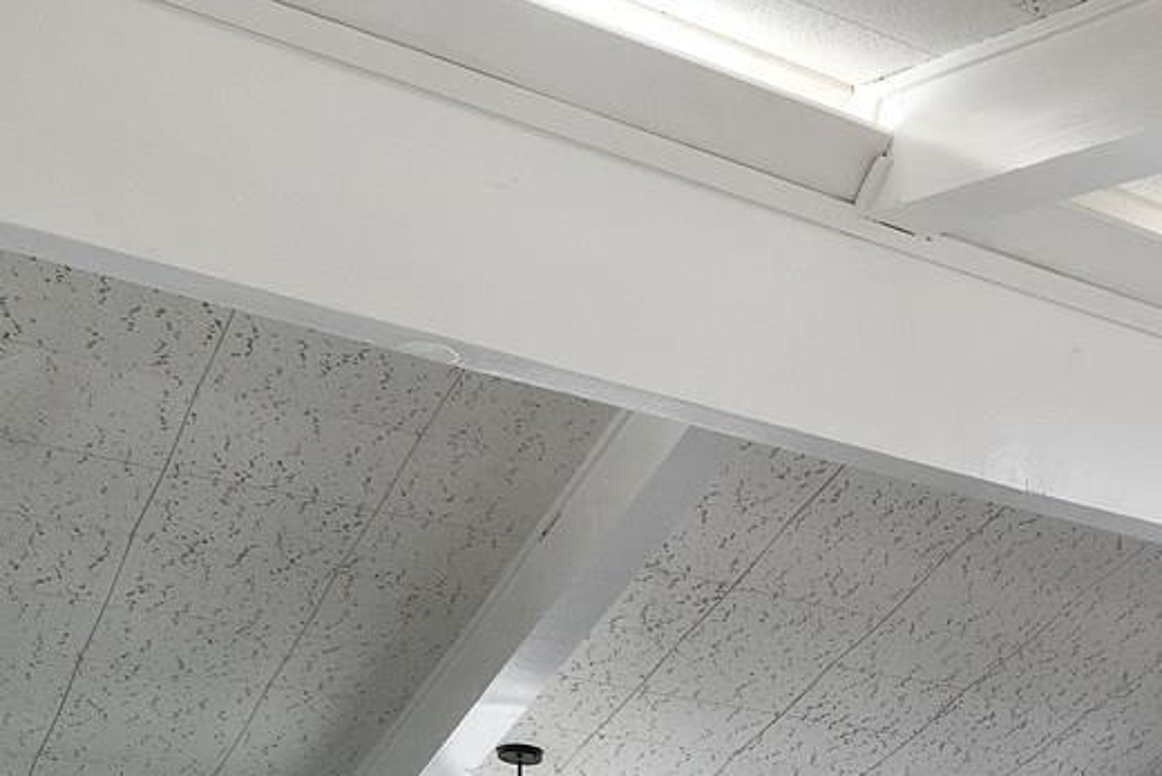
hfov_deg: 22.8
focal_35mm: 63
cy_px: 1236
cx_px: 1931
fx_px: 2034
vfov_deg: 18.5
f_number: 6.3
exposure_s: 1/60
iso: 400
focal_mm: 16
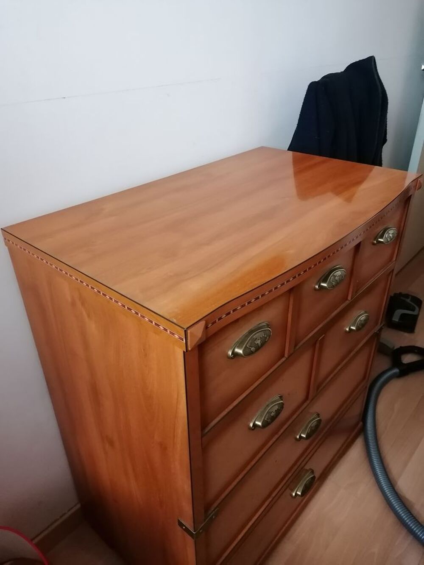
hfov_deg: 51.4
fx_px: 441
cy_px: 282
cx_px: 212
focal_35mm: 27
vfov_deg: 65.3
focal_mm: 4.75
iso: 1250
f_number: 1.8
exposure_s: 1/16.7
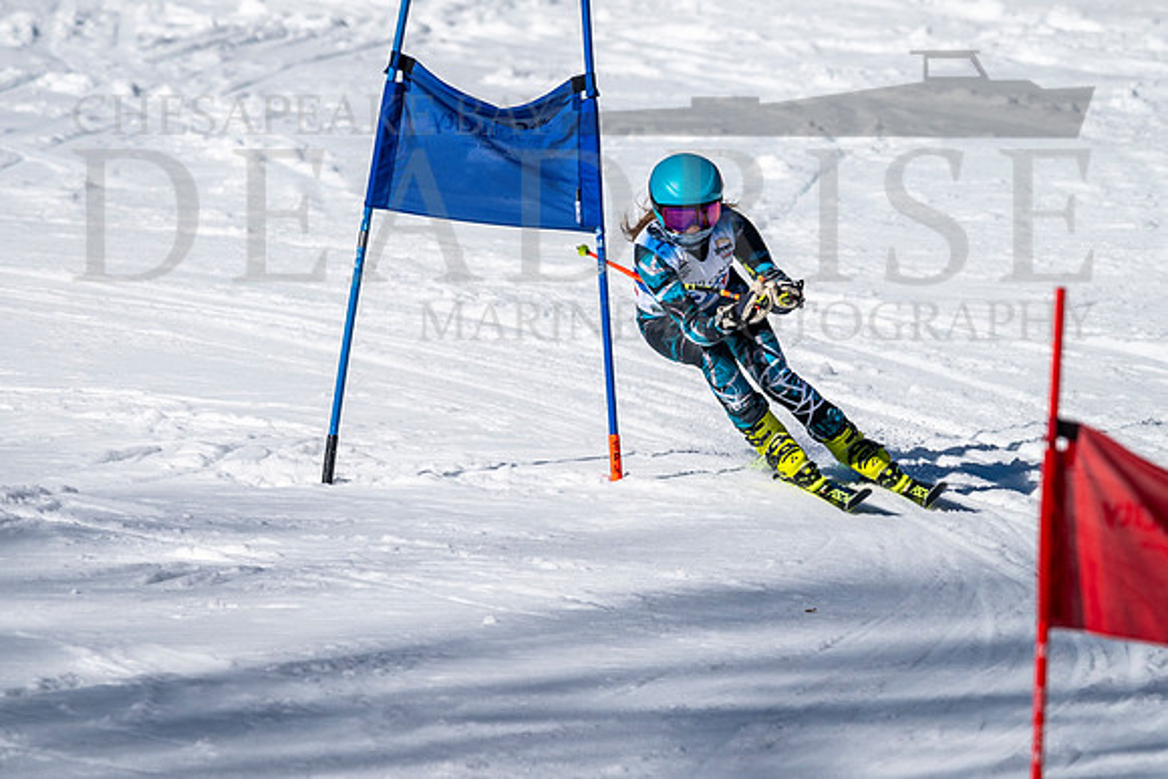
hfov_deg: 2.8
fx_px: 24024
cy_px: 404
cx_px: 654
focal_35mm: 740
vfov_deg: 1.9
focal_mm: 560
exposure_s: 1/2000
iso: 200
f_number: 8
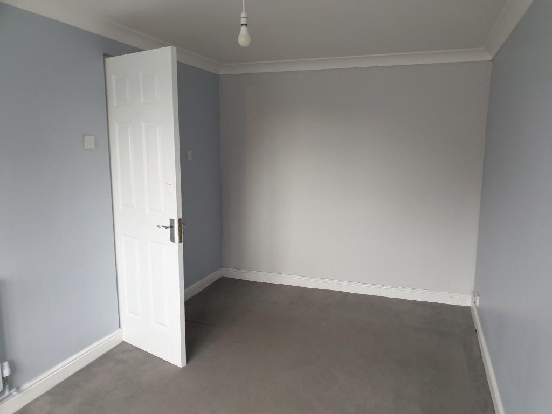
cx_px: 276
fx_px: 415
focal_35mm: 26
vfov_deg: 53.1
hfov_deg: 67.3
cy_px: 207
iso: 320
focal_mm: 4.3
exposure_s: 1/60
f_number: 2.4
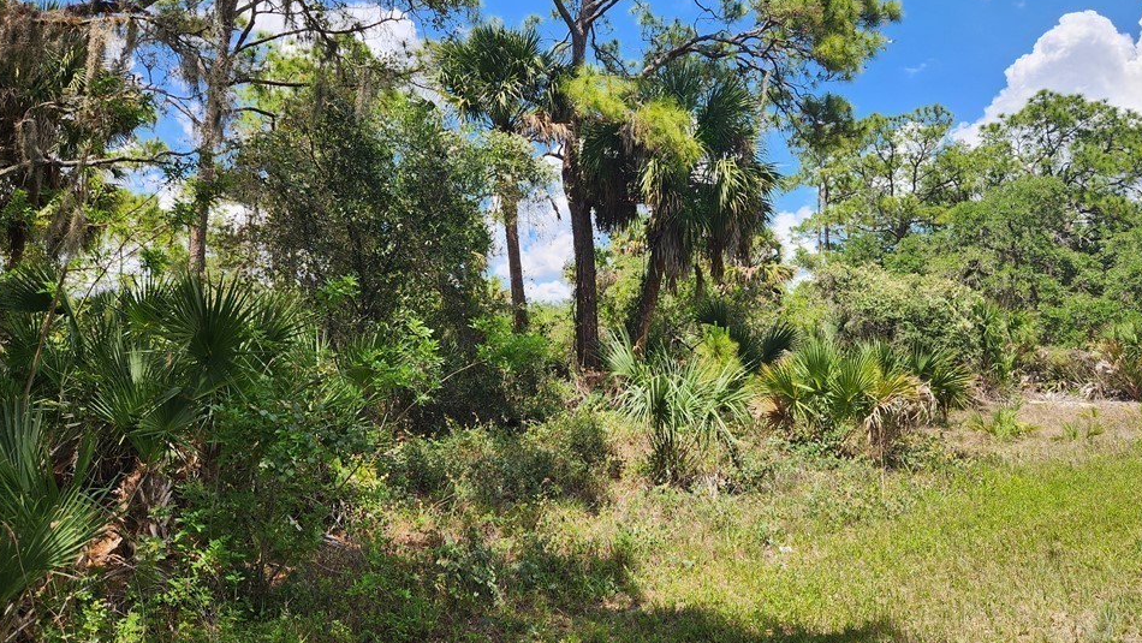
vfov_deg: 42.7
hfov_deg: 69.8
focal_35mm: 27
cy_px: 256
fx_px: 818
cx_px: 597
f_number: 1.8
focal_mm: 5.4
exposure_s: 1/942
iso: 20
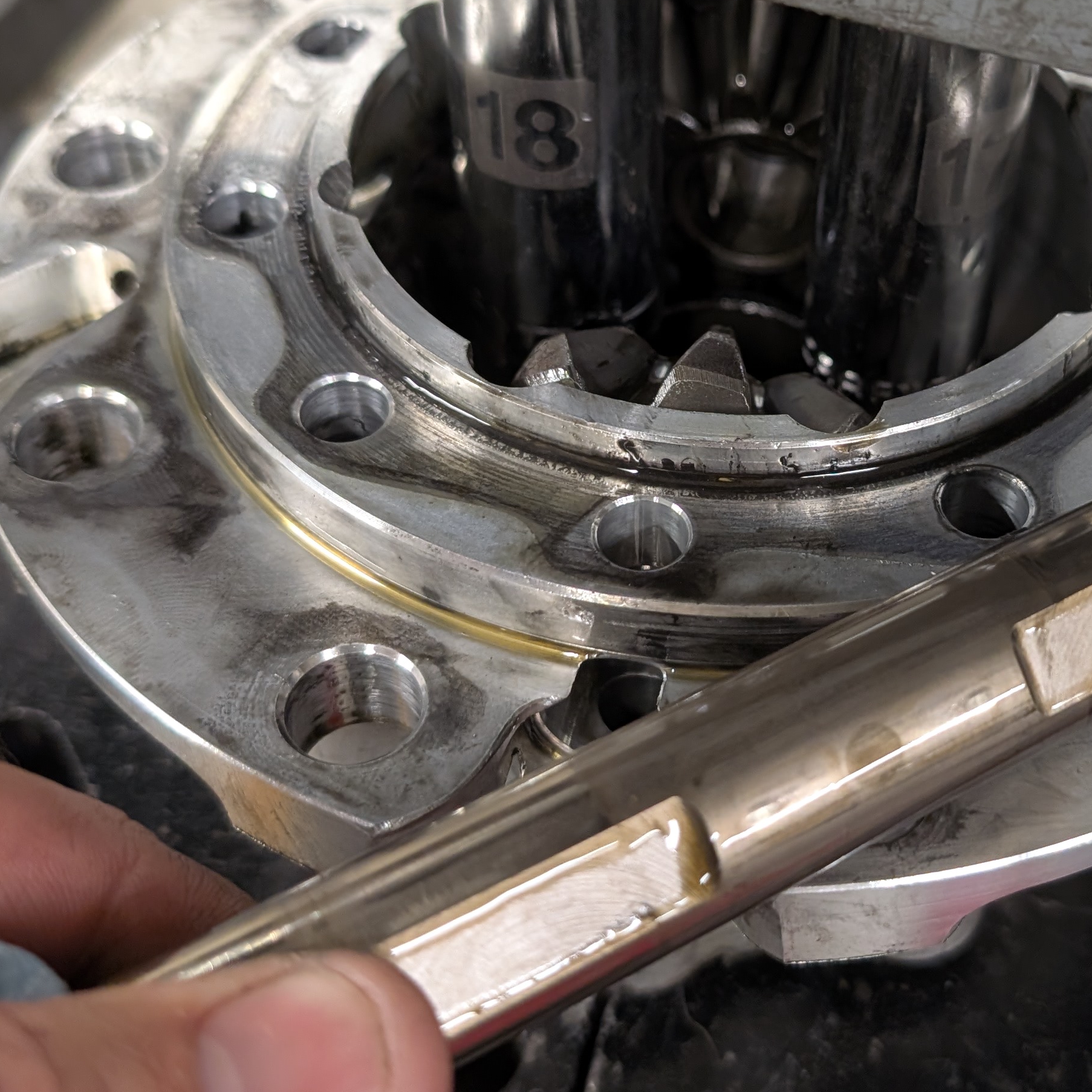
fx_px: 1713
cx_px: 762
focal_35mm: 48
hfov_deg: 34.9
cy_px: 431
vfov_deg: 35.2
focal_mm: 6.9
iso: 687
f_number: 1.68
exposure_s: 1/120
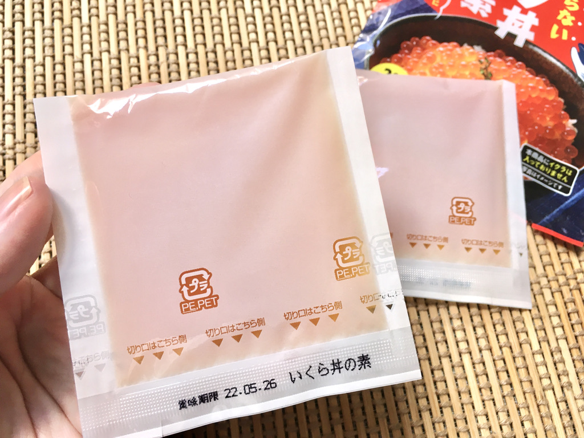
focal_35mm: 29
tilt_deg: -72.1
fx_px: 489
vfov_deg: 48.2
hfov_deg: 61.7
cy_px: 219
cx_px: 292
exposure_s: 1/30
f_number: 2.2
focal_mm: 4.15
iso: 64
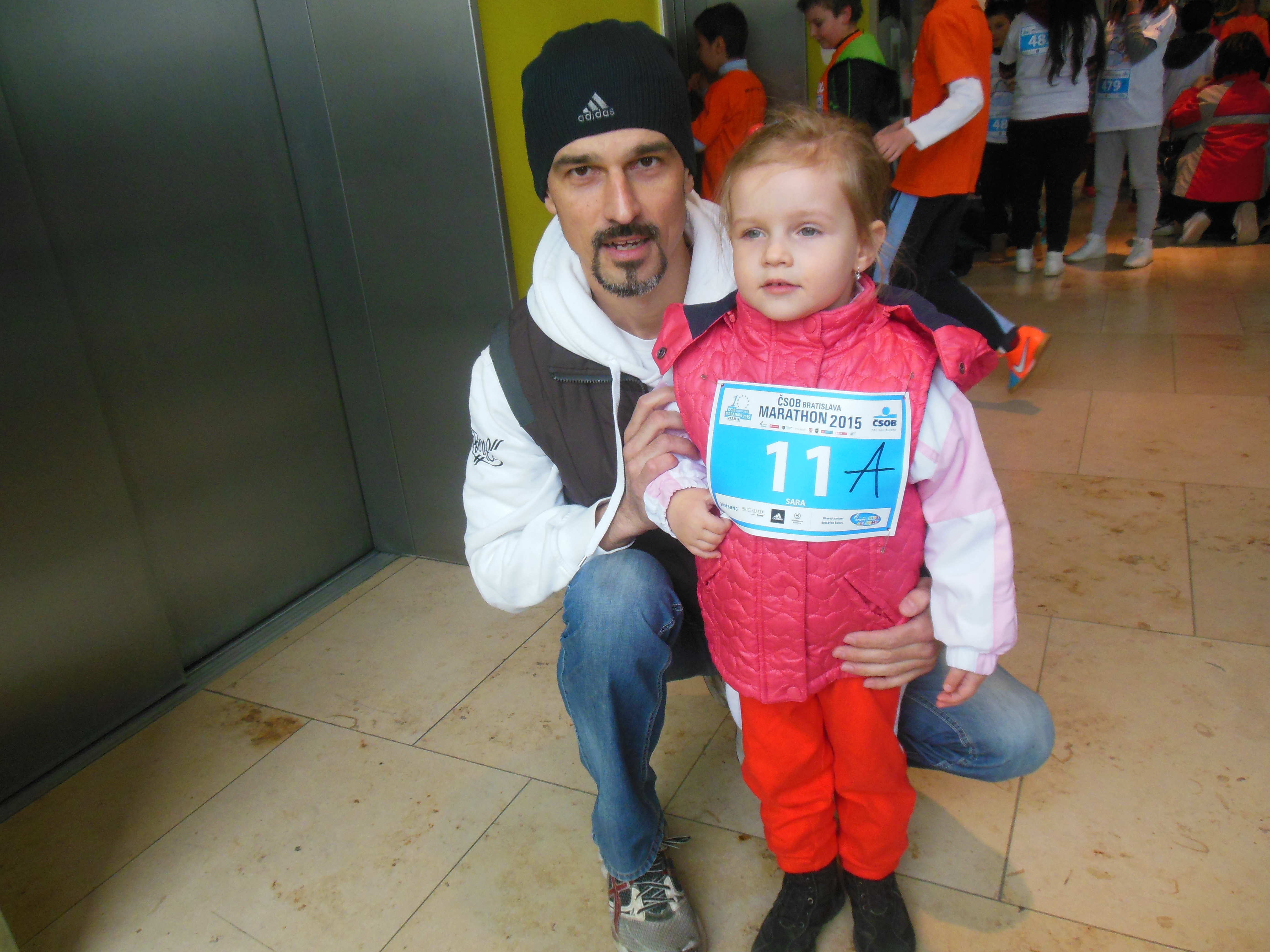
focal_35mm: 25
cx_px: 635
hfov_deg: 69.4
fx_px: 917
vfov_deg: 54.9
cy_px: 476
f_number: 3.2
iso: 320
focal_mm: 4.5
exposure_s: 1/250
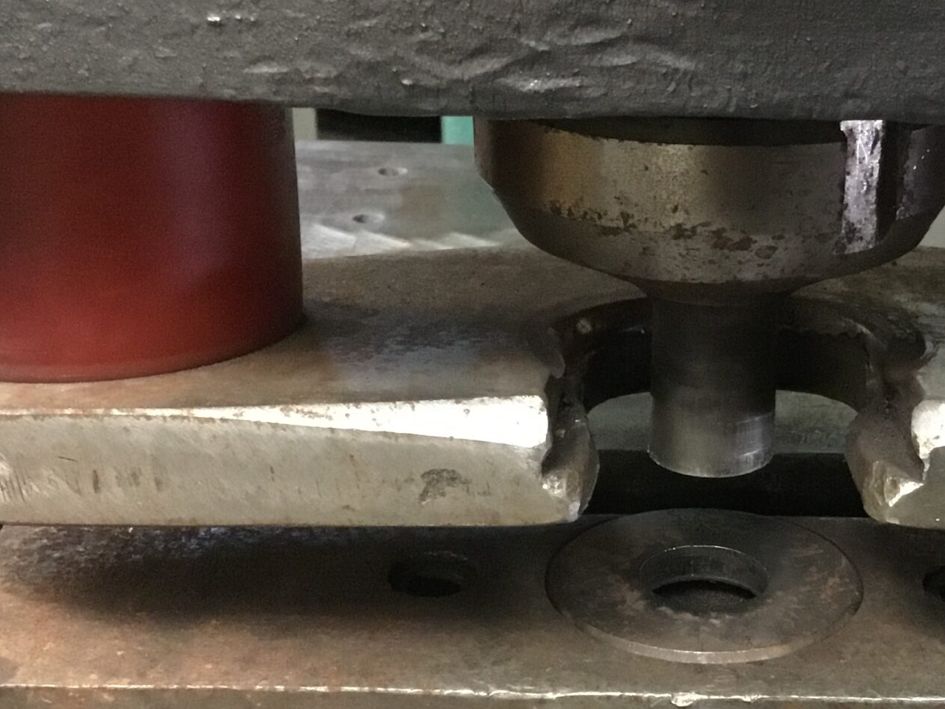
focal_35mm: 63
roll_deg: -0.9
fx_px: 1720
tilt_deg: -26.3
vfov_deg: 23.1
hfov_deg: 30.4
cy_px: 504
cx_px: 671
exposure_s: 1/17
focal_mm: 3.3
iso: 320
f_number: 2.4
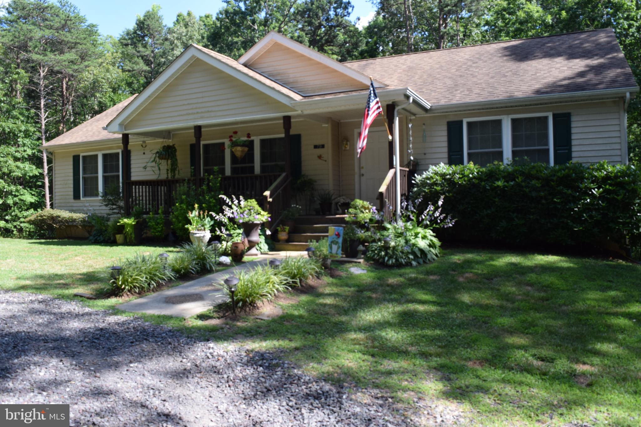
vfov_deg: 47.9
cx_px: 320
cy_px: 214
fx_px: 481
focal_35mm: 27
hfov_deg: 67.4
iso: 400
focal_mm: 18
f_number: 8
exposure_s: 1/250
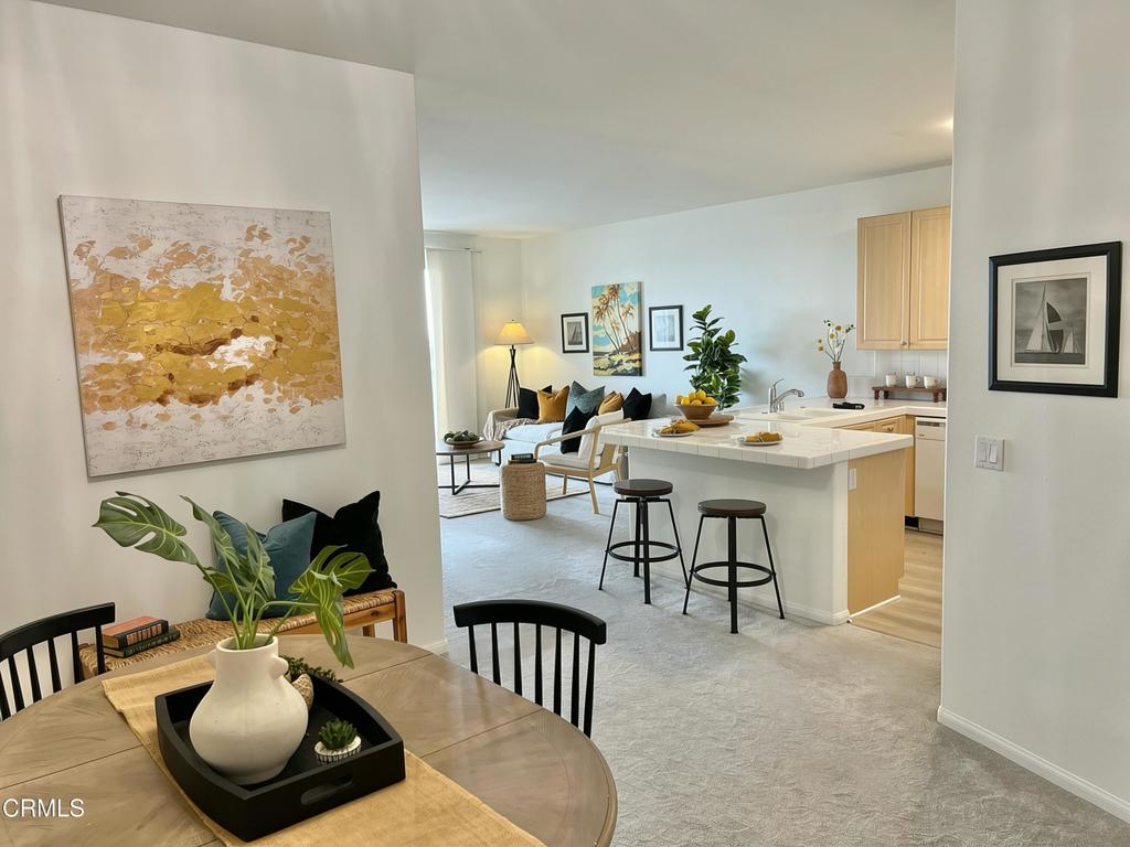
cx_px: 565
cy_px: 424
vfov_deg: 53.1
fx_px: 849
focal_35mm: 26
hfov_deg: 67.3
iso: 125
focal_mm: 5.7
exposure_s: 1/120
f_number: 1.5
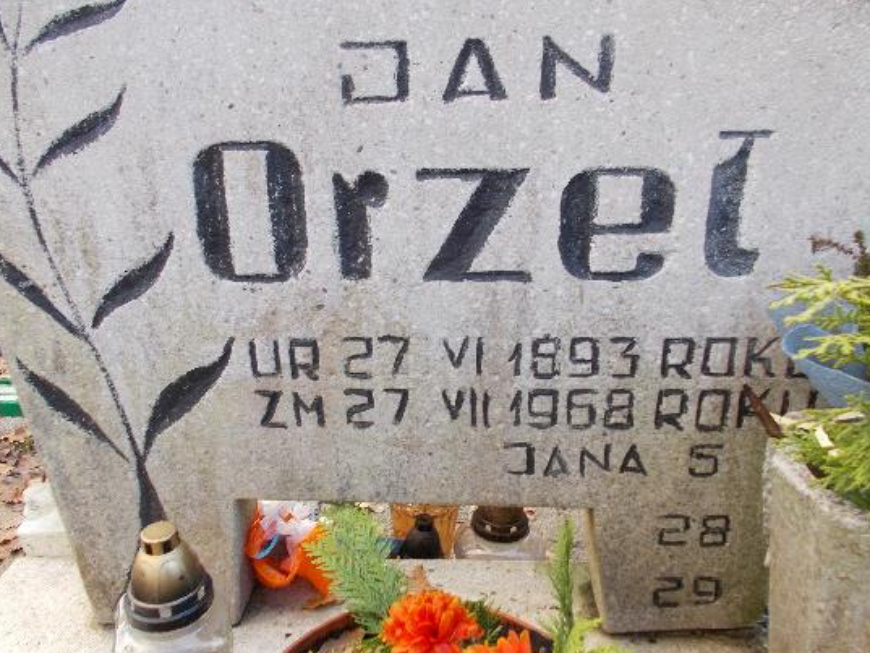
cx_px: 407
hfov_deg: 58.3
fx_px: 779
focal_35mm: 31
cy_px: 321
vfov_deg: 45.5
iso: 100
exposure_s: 1/25
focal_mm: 4.6
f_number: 3.2
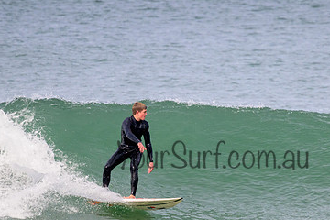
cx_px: 212
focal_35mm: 1127
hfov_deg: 1.8
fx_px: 10330
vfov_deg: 1.2
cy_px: 147
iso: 1600
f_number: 11
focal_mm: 700
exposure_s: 1/2000
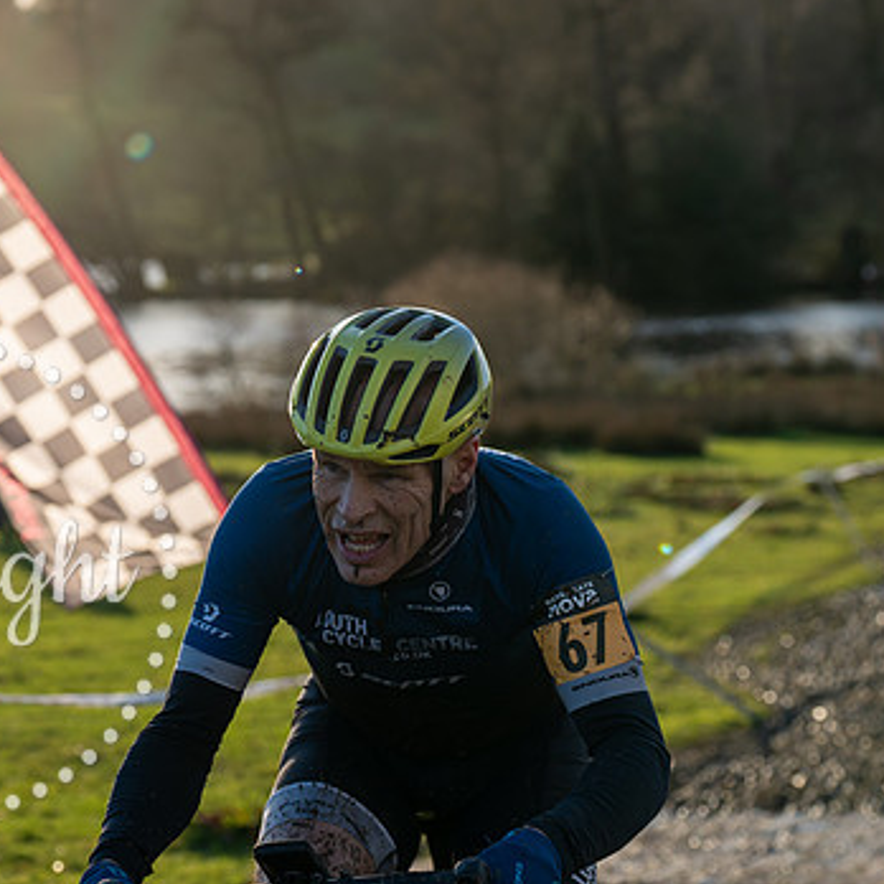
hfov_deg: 15.6
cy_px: 383
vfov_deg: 15.6
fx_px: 3236
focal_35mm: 112
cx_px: 427
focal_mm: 70
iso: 250
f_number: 4
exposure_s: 1/1000
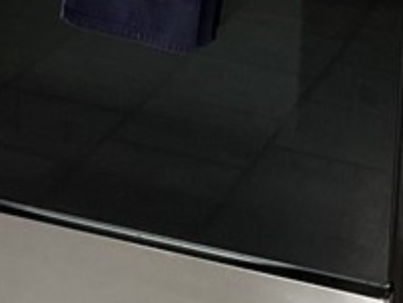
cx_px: -28
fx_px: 1713
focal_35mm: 147
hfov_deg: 13.2
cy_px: -277
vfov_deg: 9.5
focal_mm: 3
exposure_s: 1/120
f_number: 1.8
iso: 64
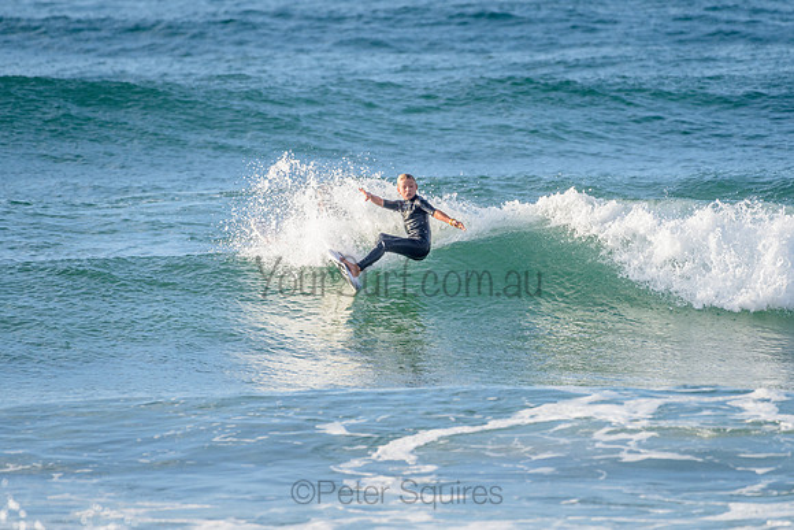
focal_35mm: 613
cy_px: 271
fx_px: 13522
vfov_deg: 2.2
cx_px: 407
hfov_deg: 3.4
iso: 280
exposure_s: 1/1250
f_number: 5.6
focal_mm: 500
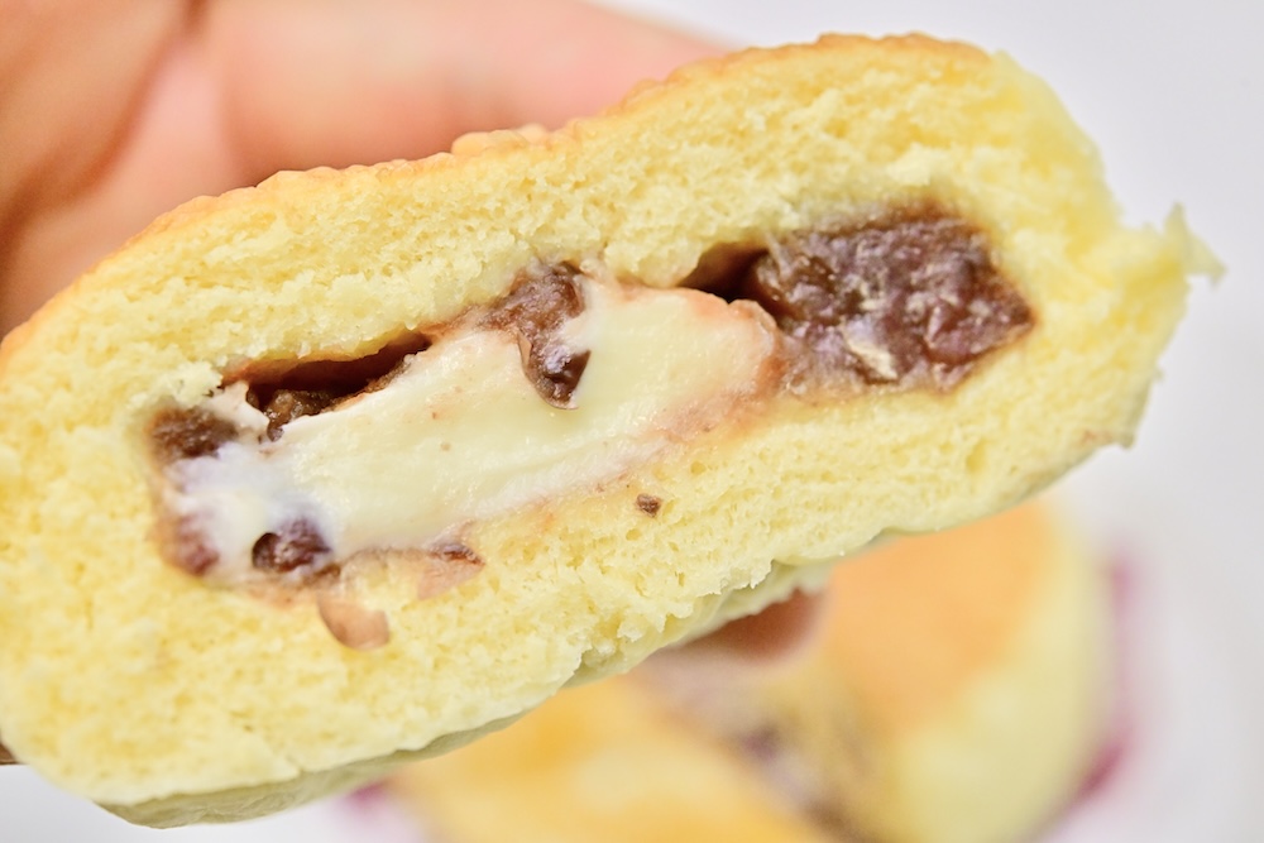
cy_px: 422
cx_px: 632
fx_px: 2107
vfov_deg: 22.6
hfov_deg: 33.4
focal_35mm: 60
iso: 4000
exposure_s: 1/200
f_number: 9
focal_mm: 60
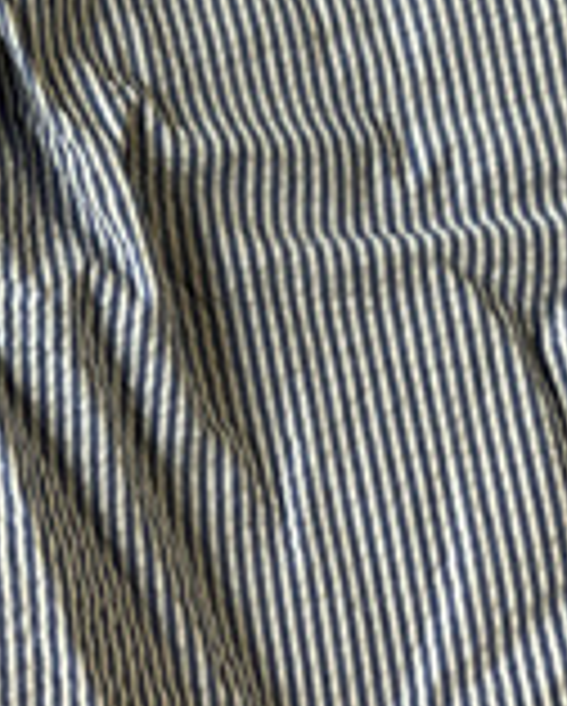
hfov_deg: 16.8
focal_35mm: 87
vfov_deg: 21.0
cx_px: -137
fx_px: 1821
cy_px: -40
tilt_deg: -80.0
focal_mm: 3.99
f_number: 1.8
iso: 80
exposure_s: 1/108
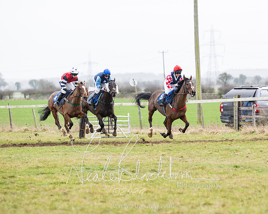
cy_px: 108
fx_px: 1748
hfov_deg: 8.8
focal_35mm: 220
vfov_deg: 7.0
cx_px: 175
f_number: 4
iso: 400
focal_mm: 150
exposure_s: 1/800
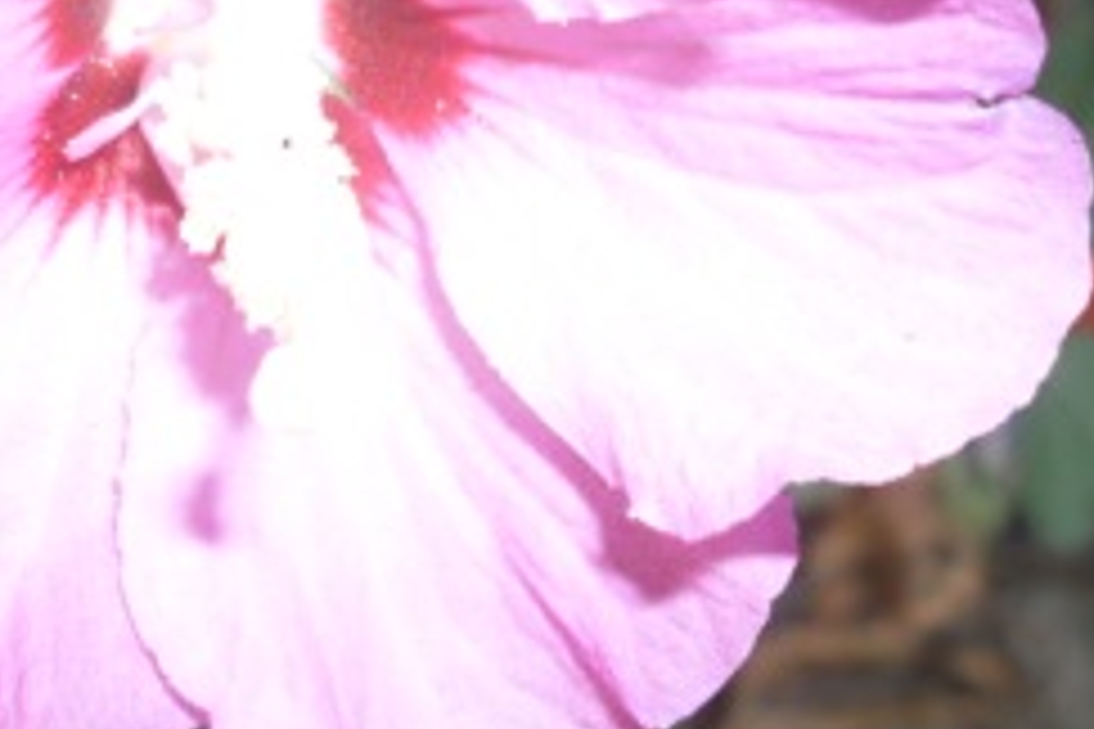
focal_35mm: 73
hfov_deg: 27.6
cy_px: 243
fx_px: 2218
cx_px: 387
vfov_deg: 18.6
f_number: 2.8
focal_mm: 6.3
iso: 100
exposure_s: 1/45
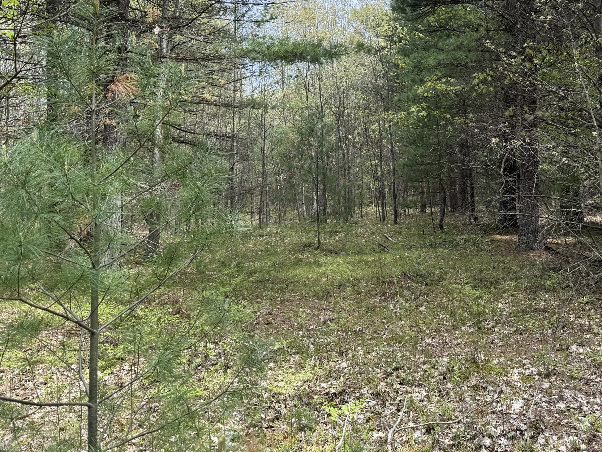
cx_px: 419
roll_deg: +1.0
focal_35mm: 37
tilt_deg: +6.9
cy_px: 111
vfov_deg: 37.7
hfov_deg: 49.0
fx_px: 643
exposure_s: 1/1156
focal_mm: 6.76
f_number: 1.78
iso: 100
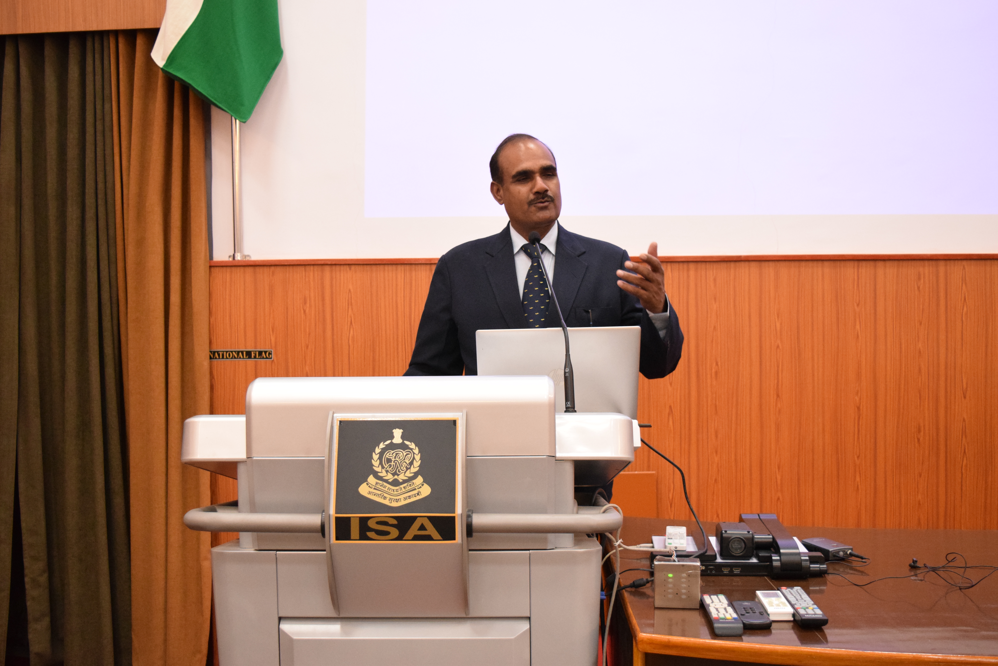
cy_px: 333
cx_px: 499
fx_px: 998
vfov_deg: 36.9
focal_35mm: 36
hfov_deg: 53.1
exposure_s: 1/125
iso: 3200
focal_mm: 24
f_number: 4.5
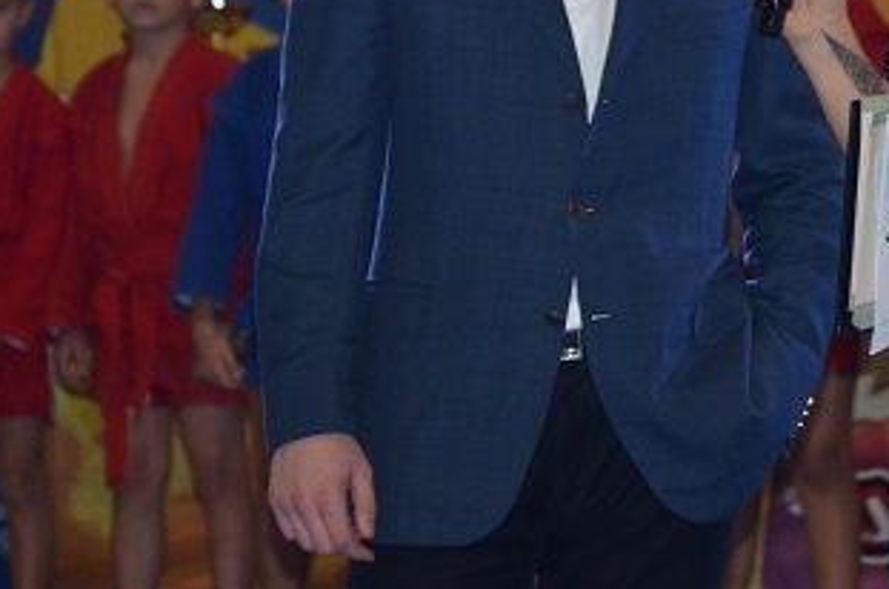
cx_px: 778
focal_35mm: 329
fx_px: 8109
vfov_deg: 4.2
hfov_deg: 6.3
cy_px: 26
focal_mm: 105
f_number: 5.6
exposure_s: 1/60
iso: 800
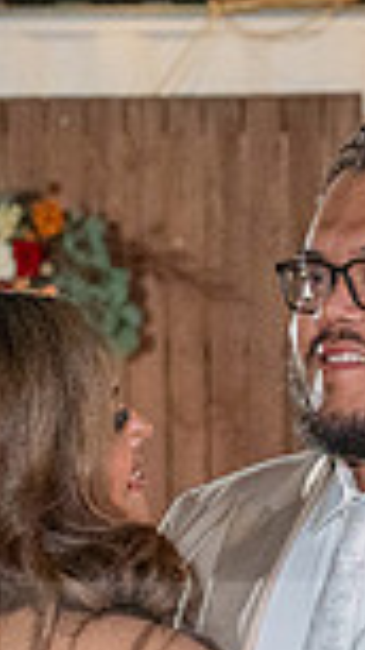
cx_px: 374
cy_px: 731
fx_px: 4665
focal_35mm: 271
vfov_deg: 7.9
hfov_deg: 4.5
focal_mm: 56
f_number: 4
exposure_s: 1/250
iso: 3200
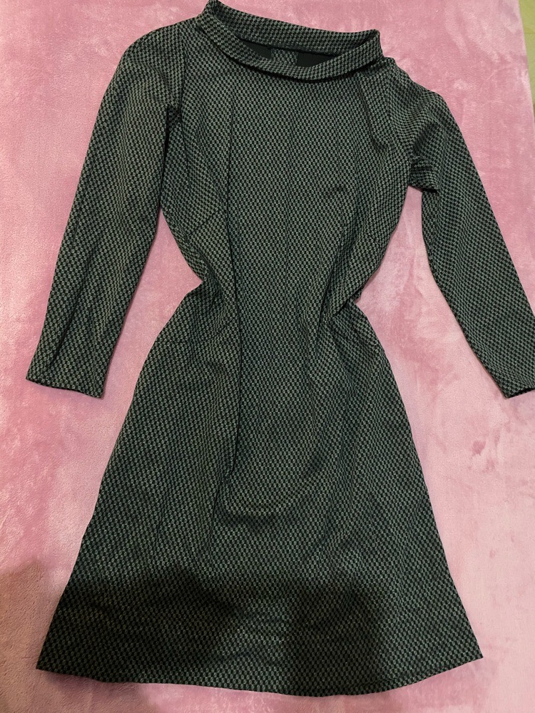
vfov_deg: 67.3
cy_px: 356
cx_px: 268
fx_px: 536
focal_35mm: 26
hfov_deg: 53.1
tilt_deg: -78.4
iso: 1000
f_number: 1.8
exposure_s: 1/30
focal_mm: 4.25
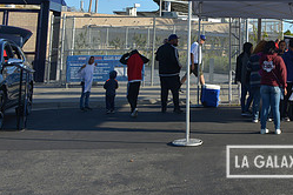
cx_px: 309
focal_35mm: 56
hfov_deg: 32.1
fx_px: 456
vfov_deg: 22.9
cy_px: -15
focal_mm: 24
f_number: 10
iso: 250
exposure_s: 1/400
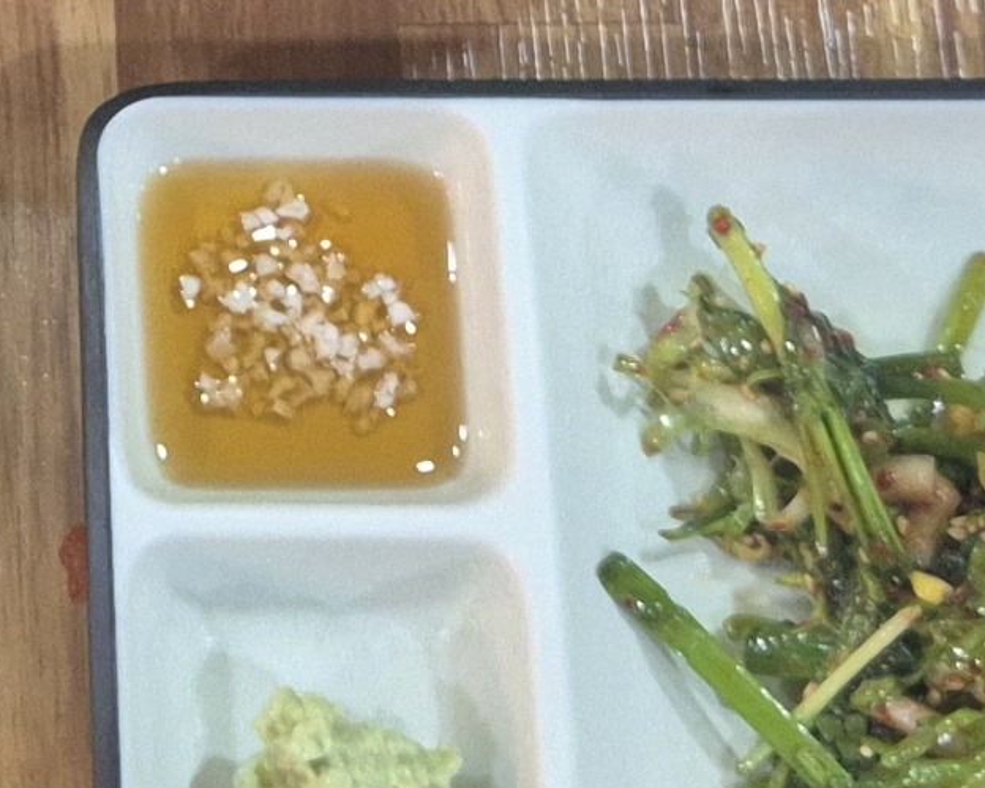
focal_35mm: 144
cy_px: -499
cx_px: -99
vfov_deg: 10.3
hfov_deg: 13.1
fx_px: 4197
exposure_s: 1/120
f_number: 1.8
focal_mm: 5.4
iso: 800
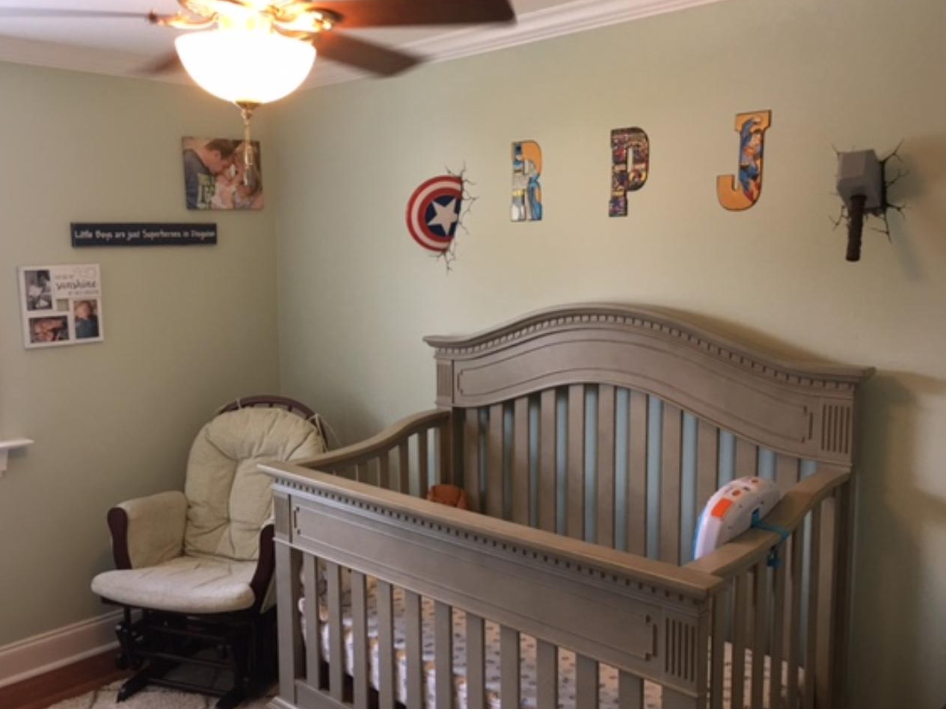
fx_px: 902
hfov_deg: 55.2
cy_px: 383
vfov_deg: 42.9
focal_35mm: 33
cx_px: 414
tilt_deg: -7.2
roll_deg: +1.2
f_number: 2.2
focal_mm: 4.15
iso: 50
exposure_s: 1/17
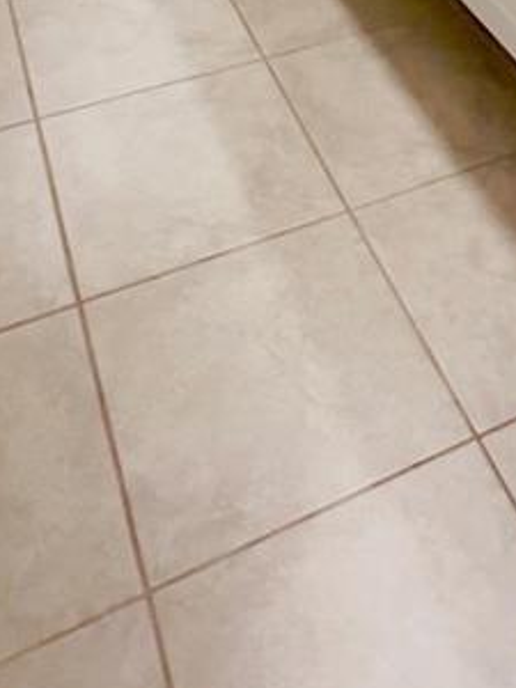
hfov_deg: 27.3
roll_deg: -2.4
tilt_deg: -15.6
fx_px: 1034
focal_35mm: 52
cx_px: 435
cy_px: -360
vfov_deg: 26.2
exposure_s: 1/120
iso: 250
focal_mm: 1.57
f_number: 1.8
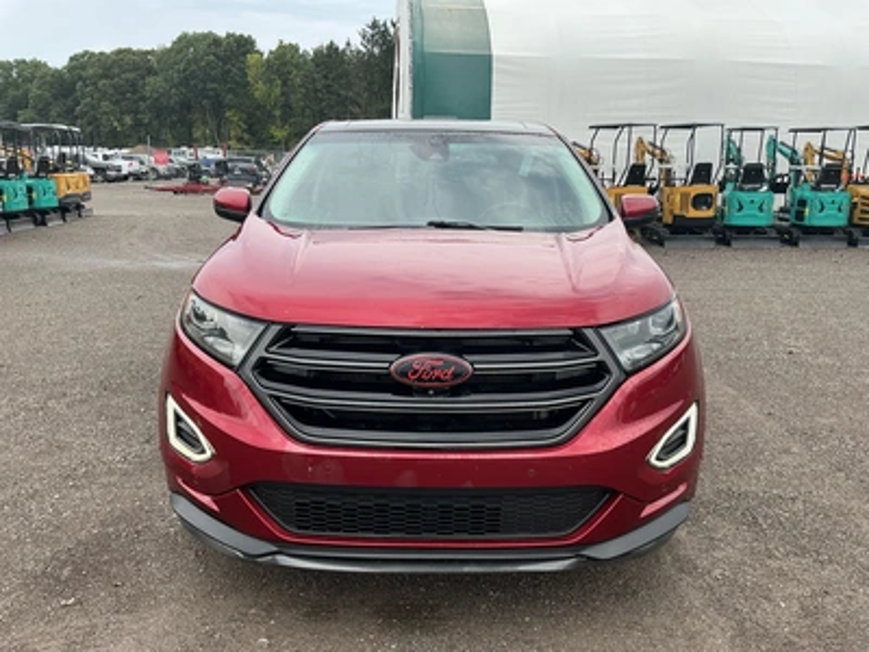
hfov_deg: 63.4
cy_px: 326
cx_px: 434
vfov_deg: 49.7
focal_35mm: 28
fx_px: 703
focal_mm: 3
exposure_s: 1/305
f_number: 1.8
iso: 25
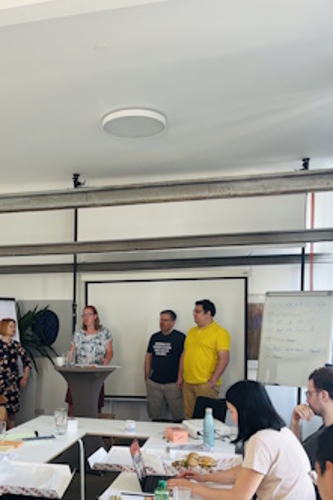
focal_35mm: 38
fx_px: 528
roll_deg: -0.8
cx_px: 80
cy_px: 341
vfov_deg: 49.7
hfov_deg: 34.2
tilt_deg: -1.3
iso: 125
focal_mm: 5.96
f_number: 1.6
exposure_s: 1/77
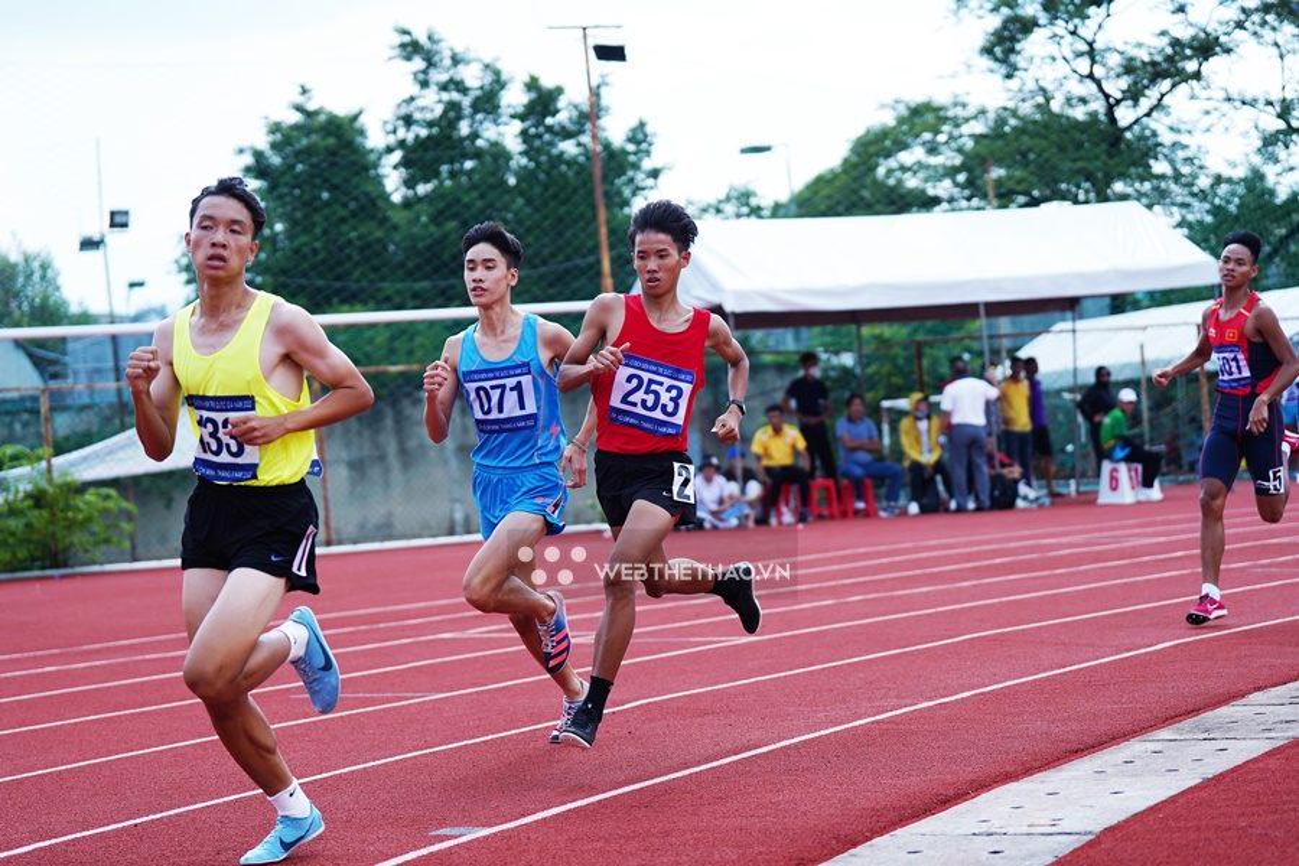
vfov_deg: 17.7
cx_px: 650
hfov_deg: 26.3
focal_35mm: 77
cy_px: 433
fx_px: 2778
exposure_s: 1/2500
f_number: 2.8
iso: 200
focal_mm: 77
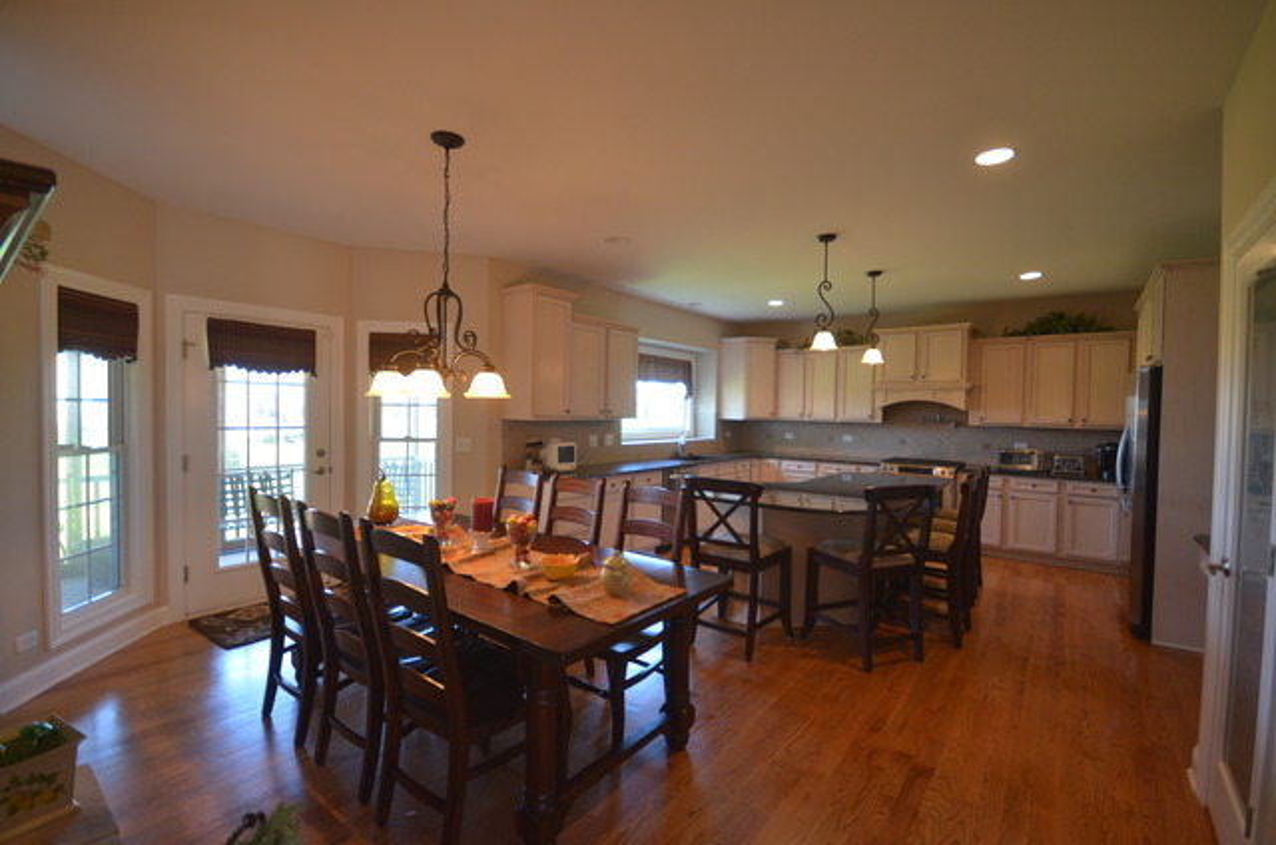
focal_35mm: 15
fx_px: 531
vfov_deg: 77.1
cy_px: 422
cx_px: 638
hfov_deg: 100.5
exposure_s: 1/50
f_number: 4
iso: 800
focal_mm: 10
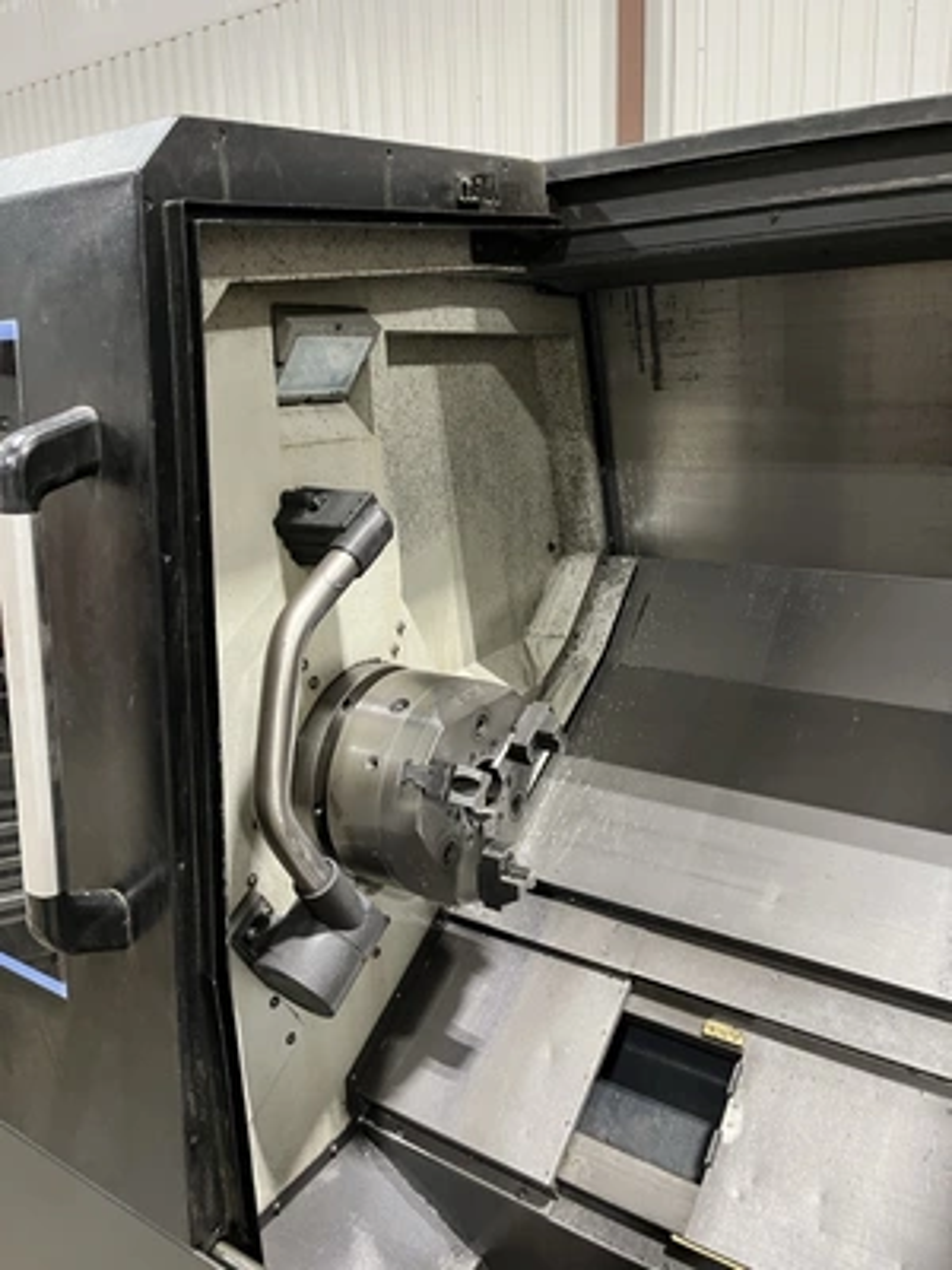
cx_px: 476
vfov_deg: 67.3
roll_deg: +2.3
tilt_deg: -15.7
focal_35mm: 26
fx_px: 953
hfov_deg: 53.1
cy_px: 635
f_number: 1.6
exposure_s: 1/47
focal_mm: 5.1
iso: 500
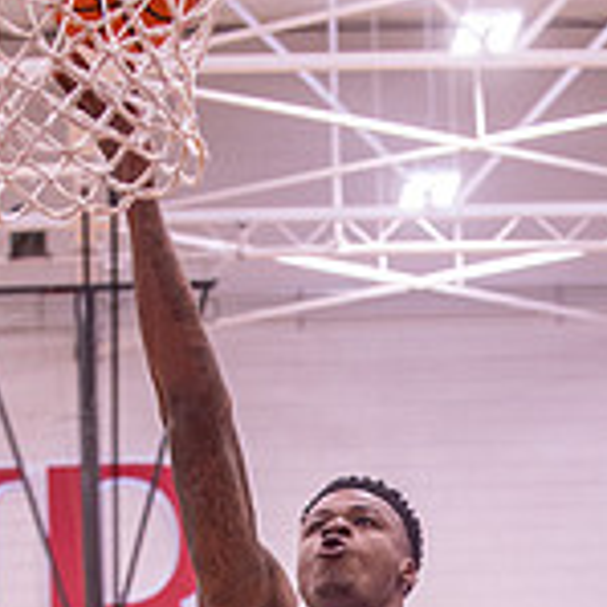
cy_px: 835
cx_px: 491
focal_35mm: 180
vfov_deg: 9.5
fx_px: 3571
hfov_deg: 9.7
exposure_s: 1/800
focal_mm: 70
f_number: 4
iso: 4000
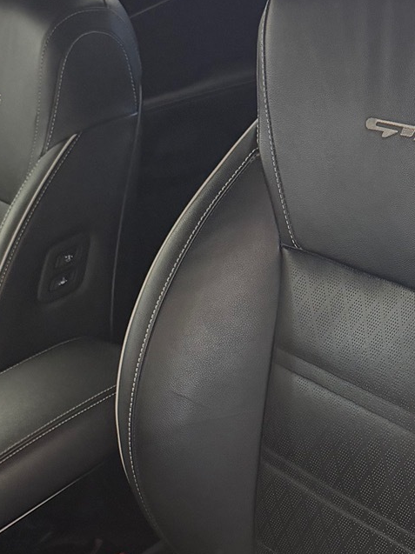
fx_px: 1216
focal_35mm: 76
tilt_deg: -34.4
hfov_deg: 19.3
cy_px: 531
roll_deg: +13.9
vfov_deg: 24.7
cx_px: 302
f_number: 1.78
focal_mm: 6.76
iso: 200
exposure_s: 1/71
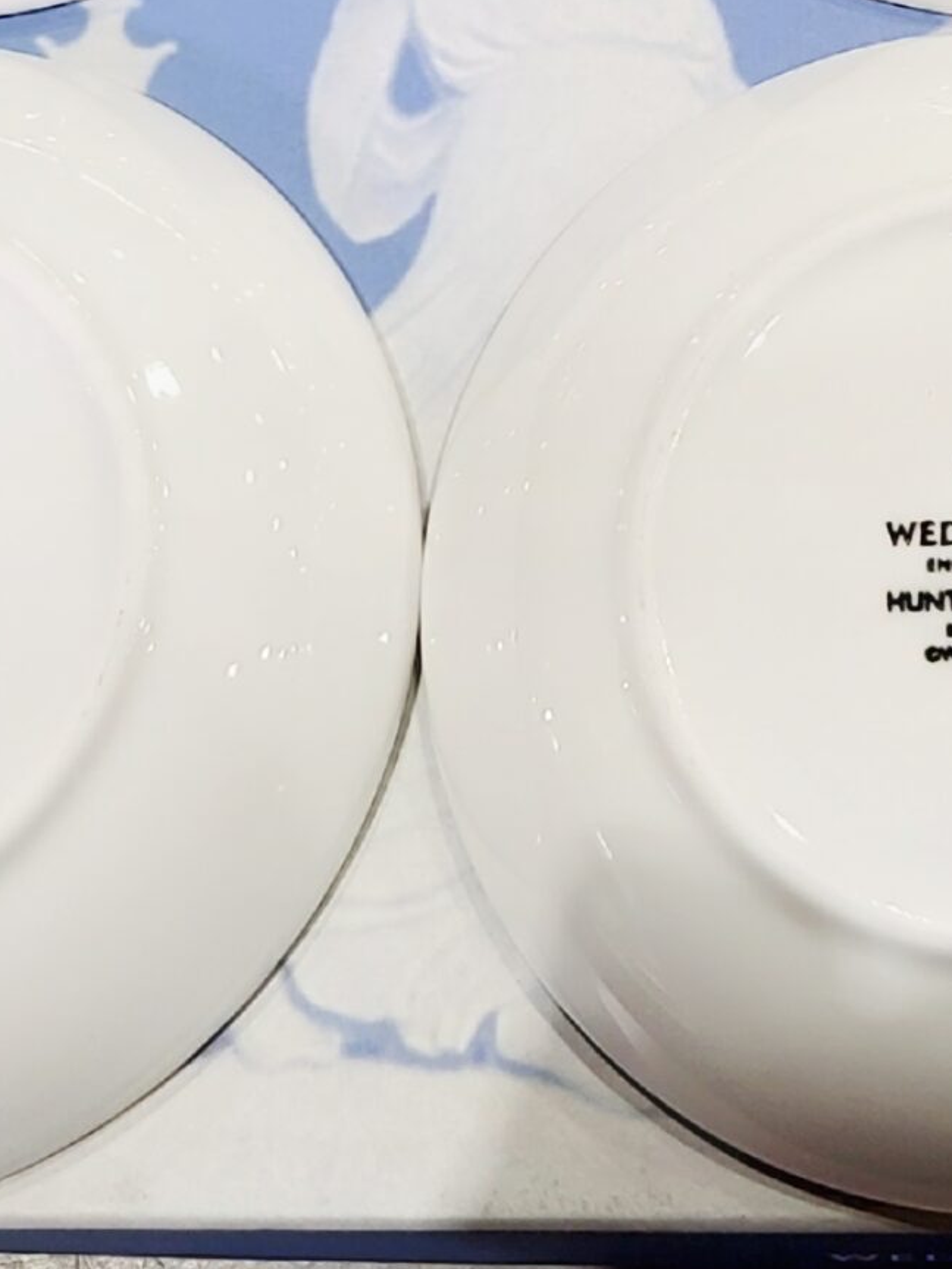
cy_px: 40
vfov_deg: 24.3
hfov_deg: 18.5
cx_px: 1020
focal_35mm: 77
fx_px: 2824
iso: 50
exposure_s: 1/50
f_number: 1.8
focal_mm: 5.4
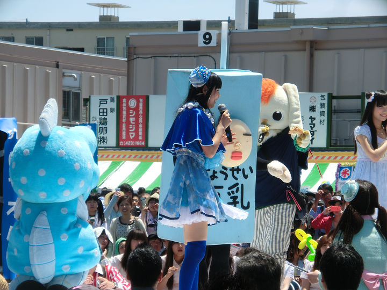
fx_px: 2012
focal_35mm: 180
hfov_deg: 11.0
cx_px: 194
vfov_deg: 8.2
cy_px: 145
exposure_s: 1/400
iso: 100
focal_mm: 31.9
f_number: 5.7
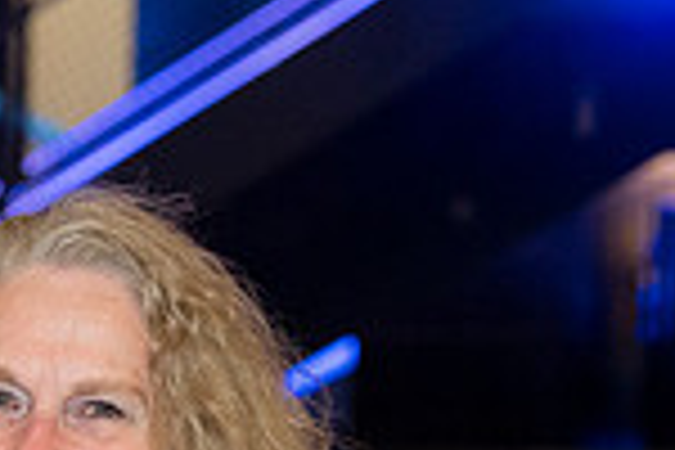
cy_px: 650
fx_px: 4725
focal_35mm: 252
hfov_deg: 8.0
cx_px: -428
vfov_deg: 5.4
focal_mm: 65
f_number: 4
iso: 3200
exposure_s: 1/125
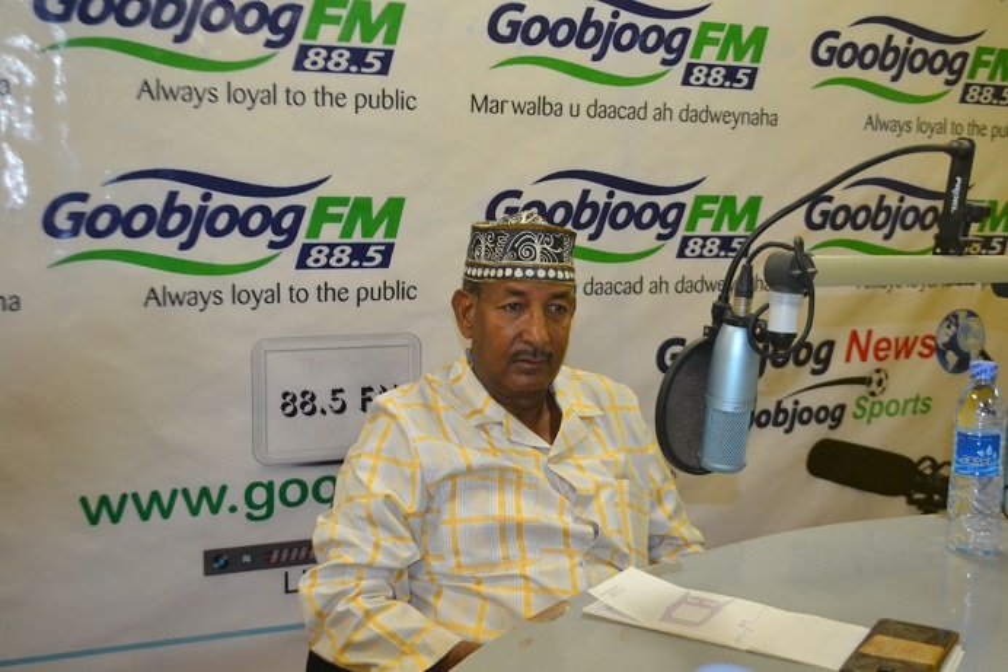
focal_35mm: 42
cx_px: 504
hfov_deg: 46.4
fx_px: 1176
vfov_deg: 31.9
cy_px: 336
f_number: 4.5
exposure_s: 1/60
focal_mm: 28
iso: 1800
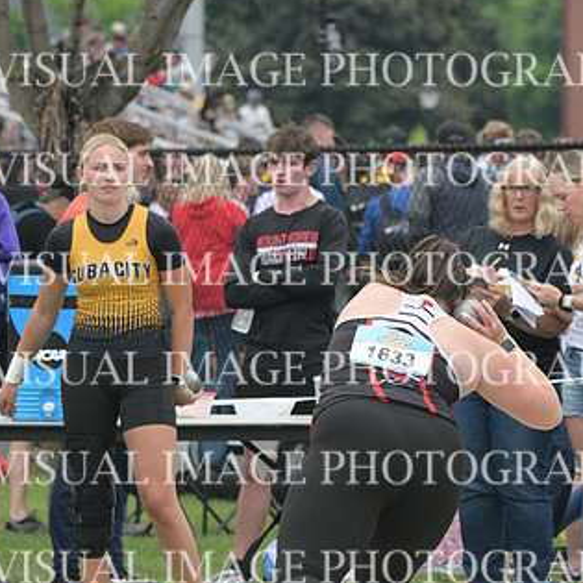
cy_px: 318
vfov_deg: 4.2
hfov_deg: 4.2
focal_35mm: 422
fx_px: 8041
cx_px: 308
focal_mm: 180
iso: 1600
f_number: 7.1
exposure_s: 1/2000
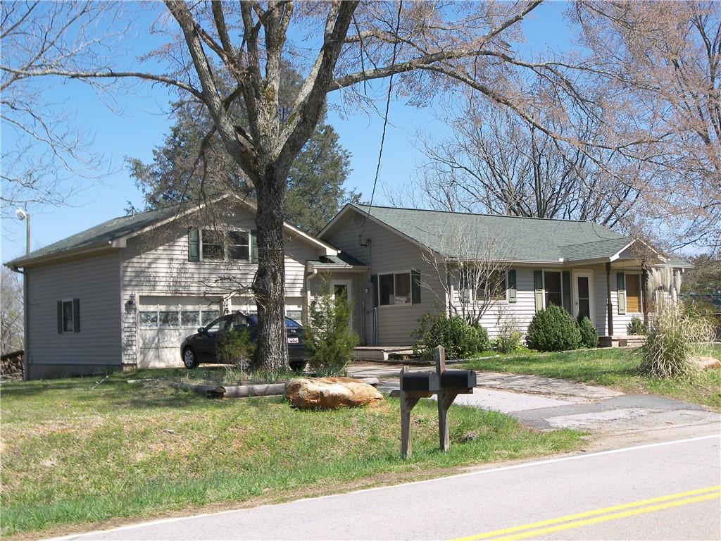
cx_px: 360
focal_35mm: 51
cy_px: 270
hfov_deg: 37.5
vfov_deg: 28.6
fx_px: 1062
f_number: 3.6
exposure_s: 1/400
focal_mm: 10.7
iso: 50
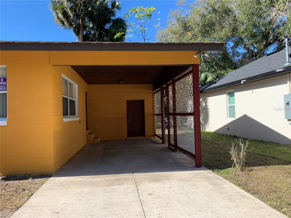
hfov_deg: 67.3
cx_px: 146
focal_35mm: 26
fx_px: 219
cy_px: 109
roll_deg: +2.4
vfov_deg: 53.1
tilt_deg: +0.2
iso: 25
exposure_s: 1/1427
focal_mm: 4.25
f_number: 1.8
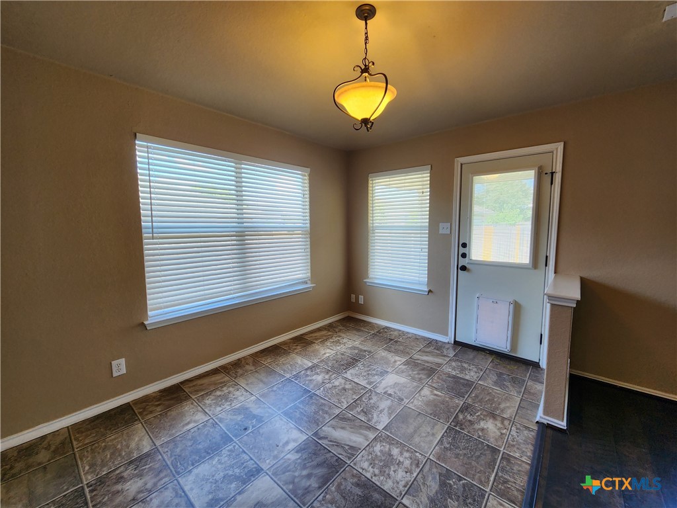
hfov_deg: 106.2
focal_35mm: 13
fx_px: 254
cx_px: 338
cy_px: 254
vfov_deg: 89.9
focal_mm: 2.2
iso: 80
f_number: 2.2
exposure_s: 1/60
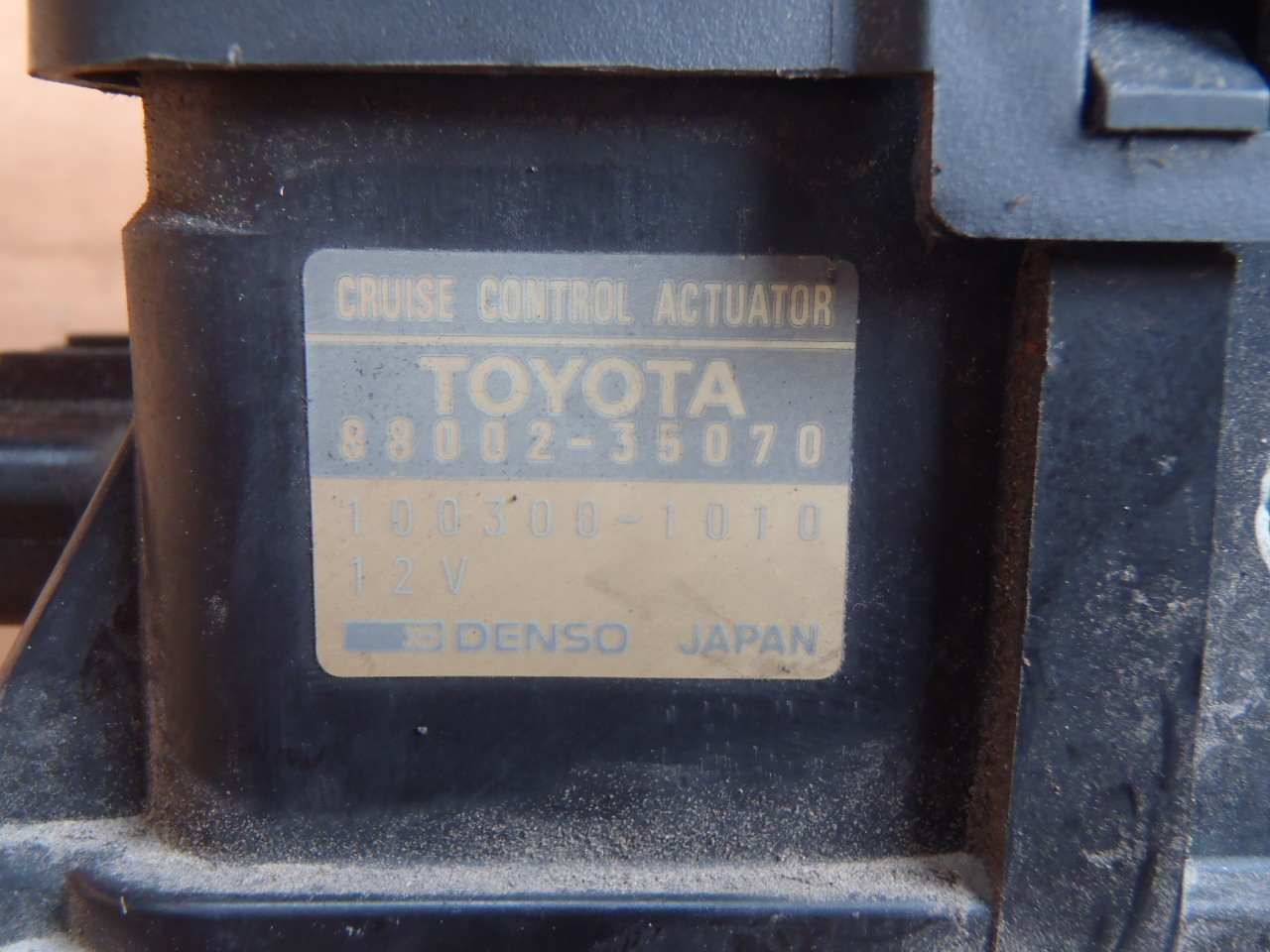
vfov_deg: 38.7
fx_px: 1357
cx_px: 635
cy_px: 476
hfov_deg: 50.1
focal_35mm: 37
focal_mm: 6.64
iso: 200
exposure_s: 1/5
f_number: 4.7
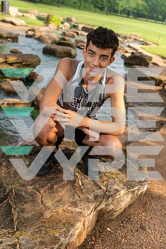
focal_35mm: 41
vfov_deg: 47.4
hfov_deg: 32.6
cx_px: 83
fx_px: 284
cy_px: 124
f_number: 4
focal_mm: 41
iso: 125
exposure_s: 1/250
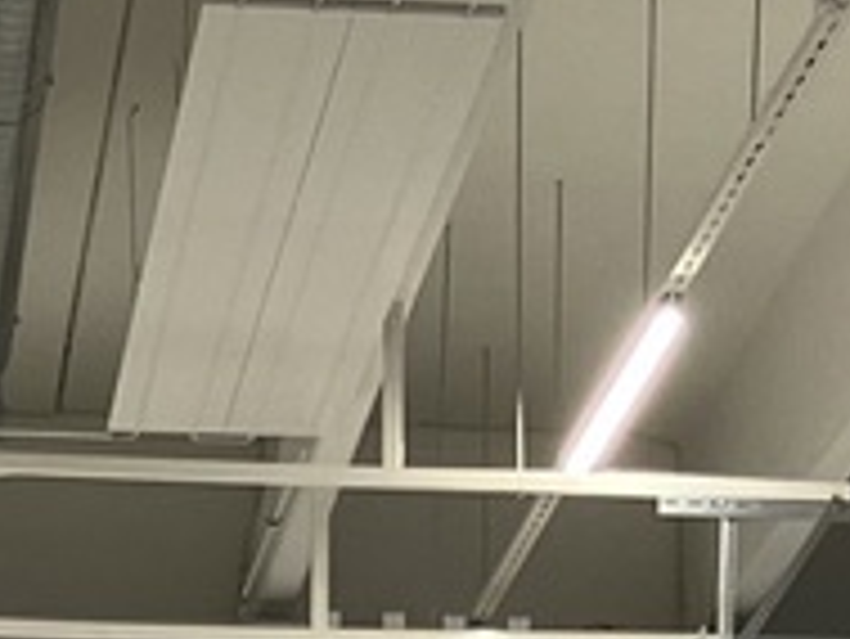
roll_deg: -0.9
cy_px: 1791
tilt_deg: +0.7
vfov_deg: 6.5
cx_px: 130
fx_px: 5234
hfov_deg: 9.3
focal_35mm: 213
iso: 80
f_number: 1.8
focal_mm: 3.99
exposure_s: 1/120
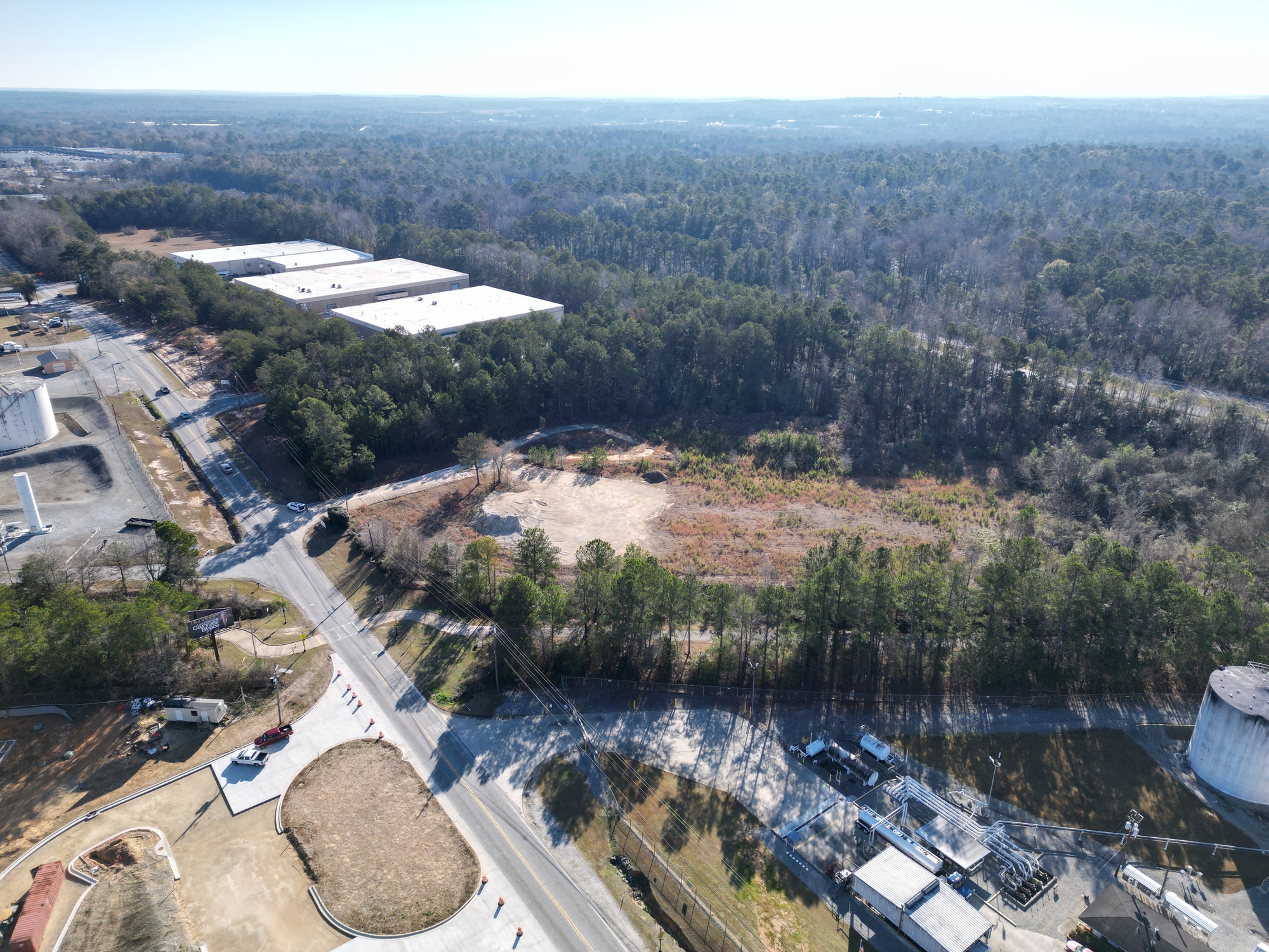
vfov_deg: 56.8
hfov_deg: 71.6
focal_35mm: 24
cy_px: 476
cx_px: 634
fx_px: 880
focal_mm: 6.72
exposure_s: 1/2000
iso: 110
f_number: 1.7
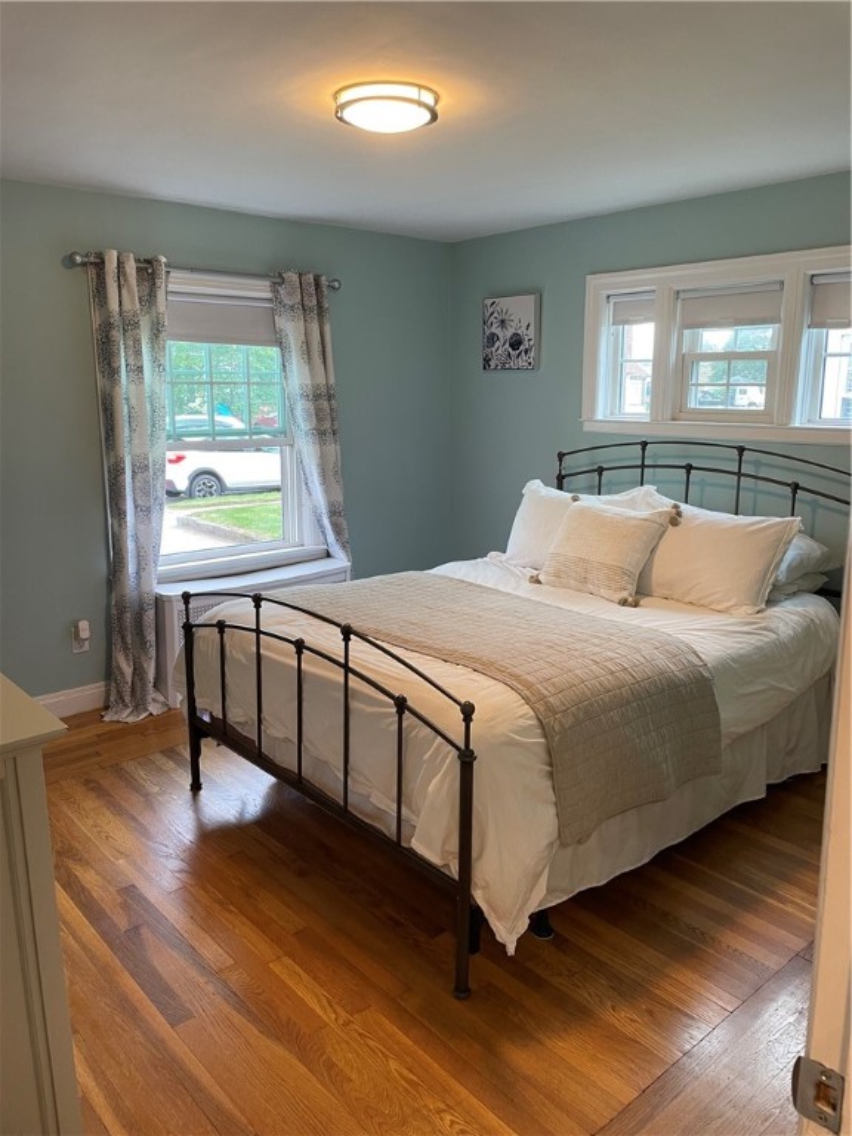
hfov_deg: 53.1
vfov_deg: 67.3
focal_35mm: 26
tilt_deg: -11.3
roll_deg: +0.5
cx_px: 426
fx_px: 853
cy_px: 568
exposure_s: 1/60
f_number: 1.6
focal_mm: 4.2
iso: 80
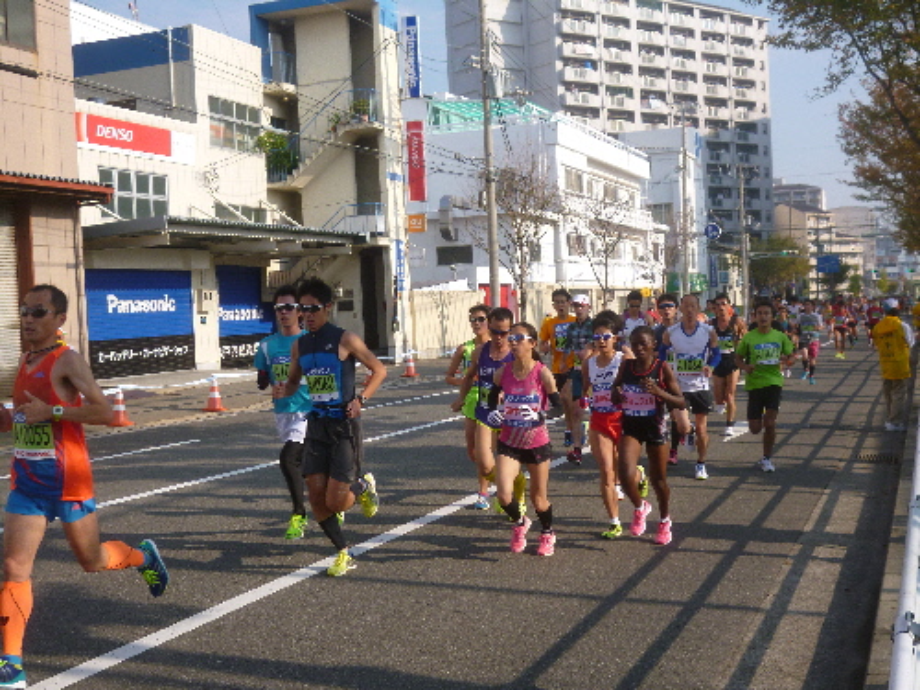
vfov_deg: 32.9
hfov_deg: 42.9
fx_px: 1169
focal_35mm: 44
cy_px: 345
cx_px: 460
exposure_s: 1/800
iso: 100
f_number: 3.3
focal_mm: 7.9
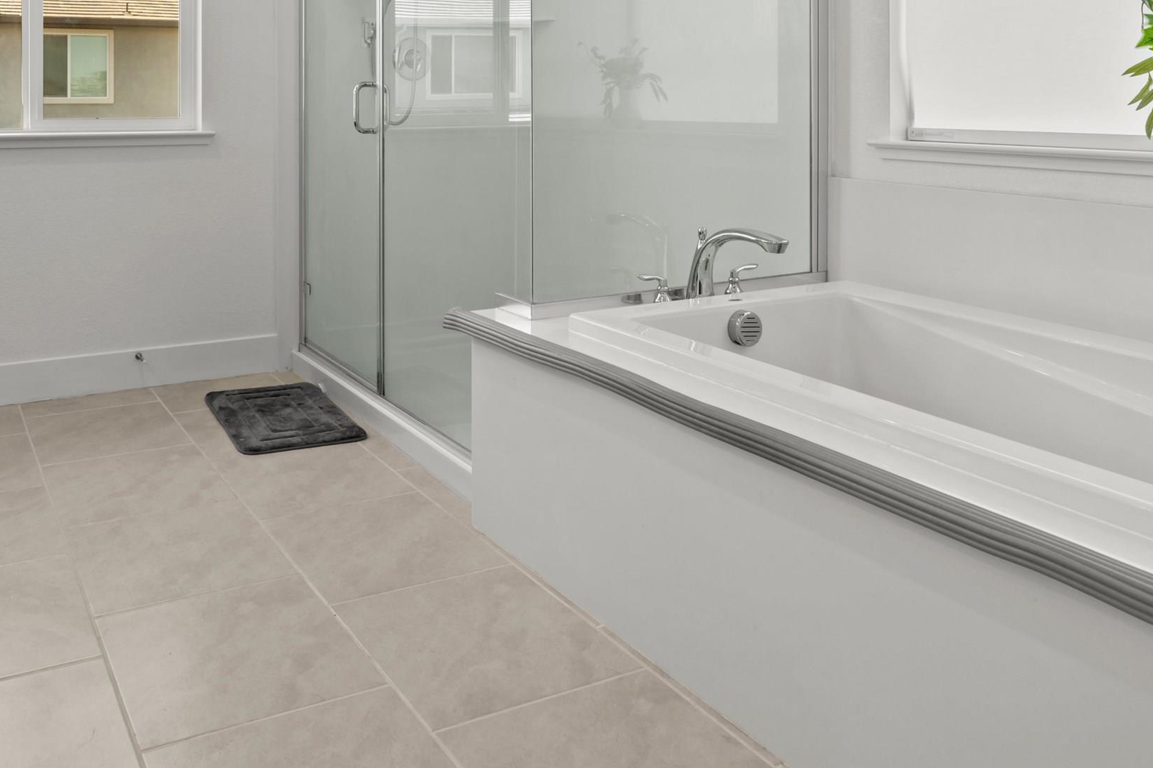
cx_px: 364
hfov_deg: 60.1
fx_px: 961
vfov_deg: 40.6
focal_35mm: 30
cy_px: 91
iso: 100
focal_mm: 16
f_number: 8
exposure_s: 1/8
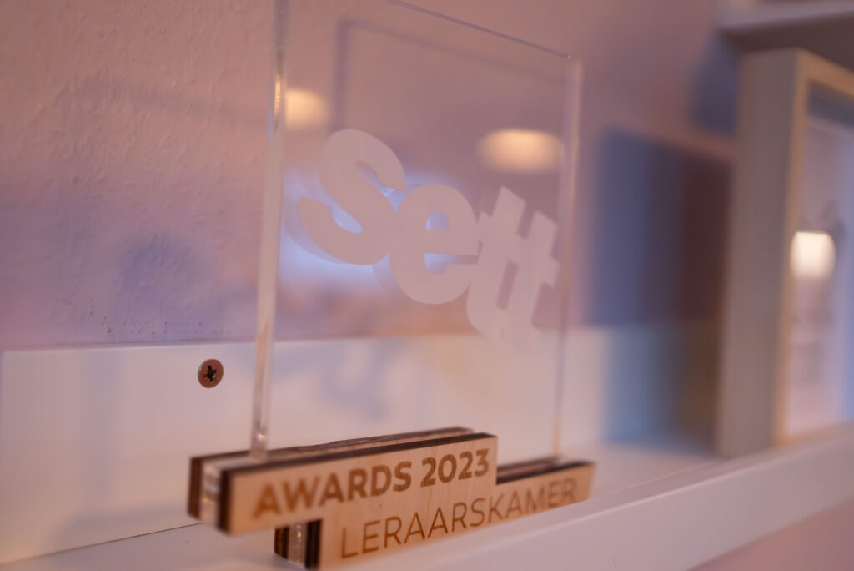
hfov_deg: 54.4
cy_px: 286
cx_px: 427
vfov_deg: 37.9
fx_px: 831
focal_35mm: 35
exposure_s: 1/5000
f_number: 1.8
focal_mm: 35
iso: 6400
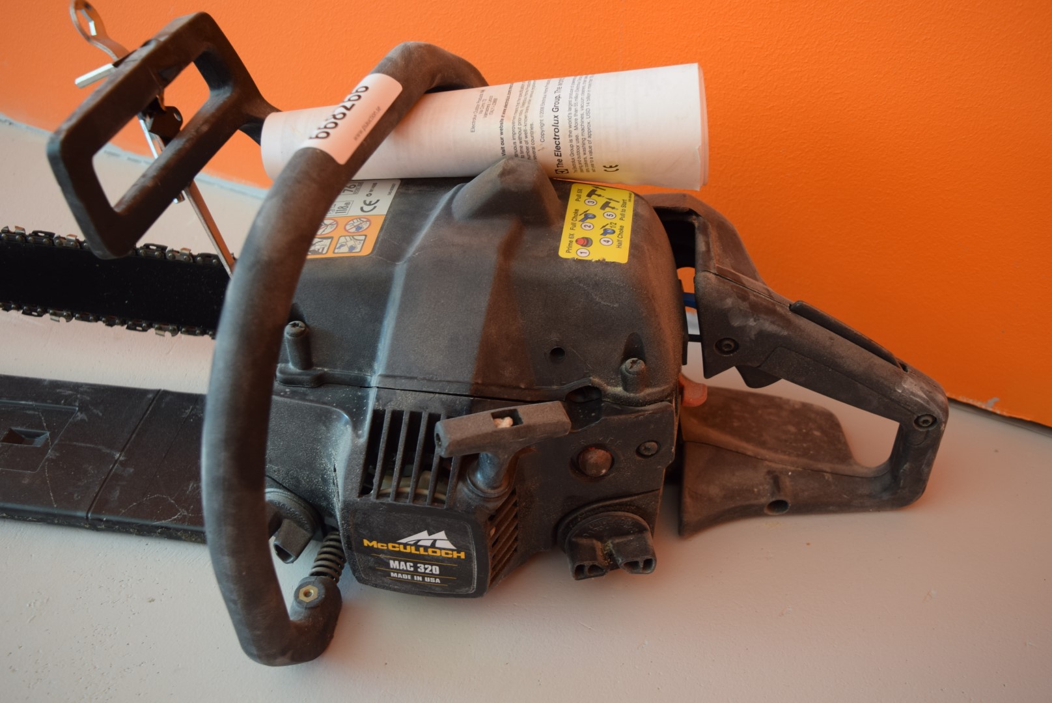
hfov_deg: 55.1
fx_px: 1009
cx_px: 526
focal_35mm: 34
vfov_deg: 38.4
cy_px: 352
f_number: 5
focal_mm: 23
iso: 400
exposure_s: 1/100
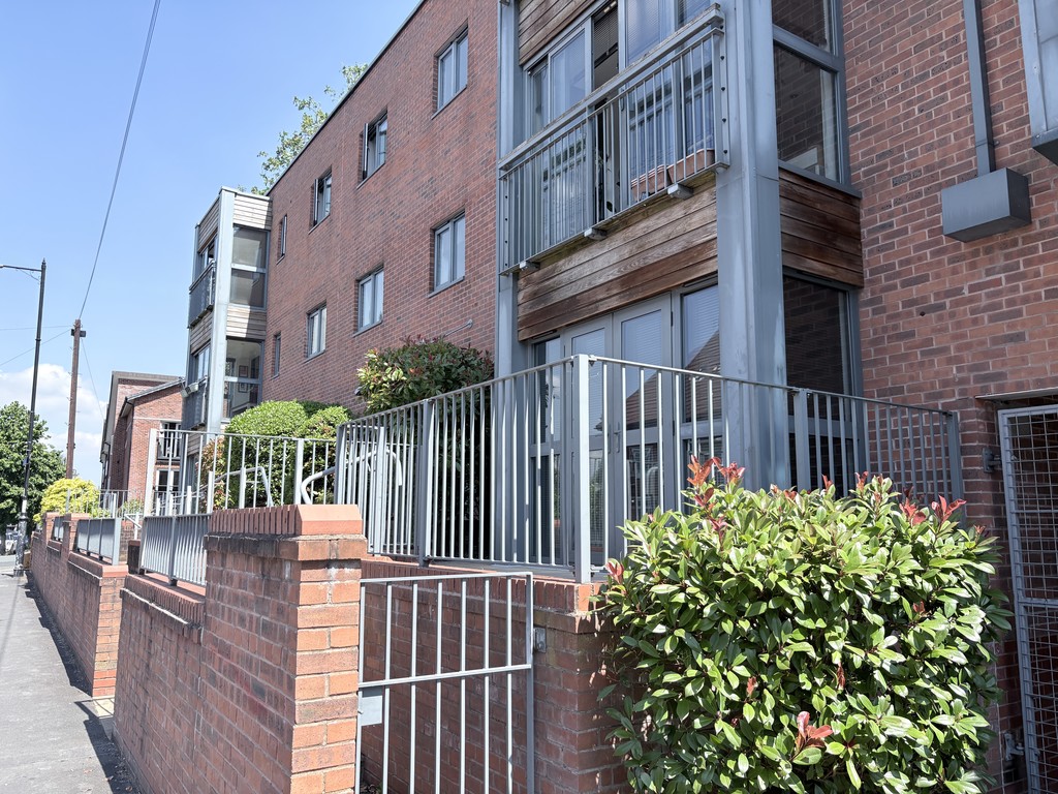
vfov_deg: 53.1
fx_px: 795
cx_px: 529
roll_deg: +0.2
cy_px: 397
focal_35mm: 26
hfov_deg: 67.3
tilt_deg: +9.1
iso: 50
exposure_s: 1/1155
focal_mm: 5.96
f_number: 1.6
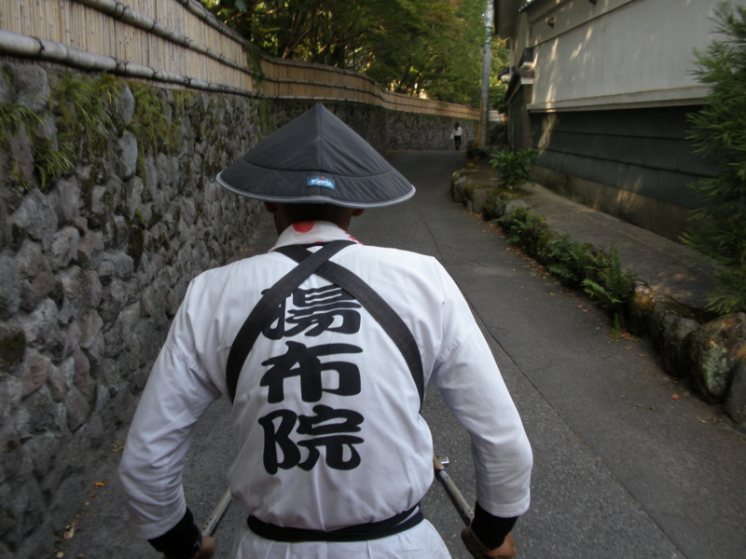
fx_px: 797
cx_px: 373
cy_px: 280
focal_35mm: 37
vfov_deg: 38.7
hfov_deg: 50.1
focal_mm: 6.6
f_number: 3.5
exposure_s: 1/80
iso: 64
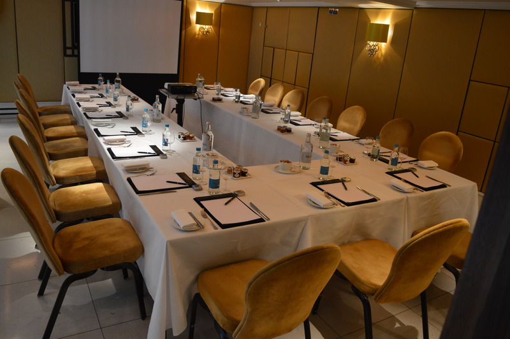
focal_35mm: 27
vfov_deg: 47.9
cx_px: 255
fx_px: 382
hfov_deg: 67.4
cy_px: 170
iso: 800
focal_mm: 18
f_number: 3.5
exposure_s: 1/40
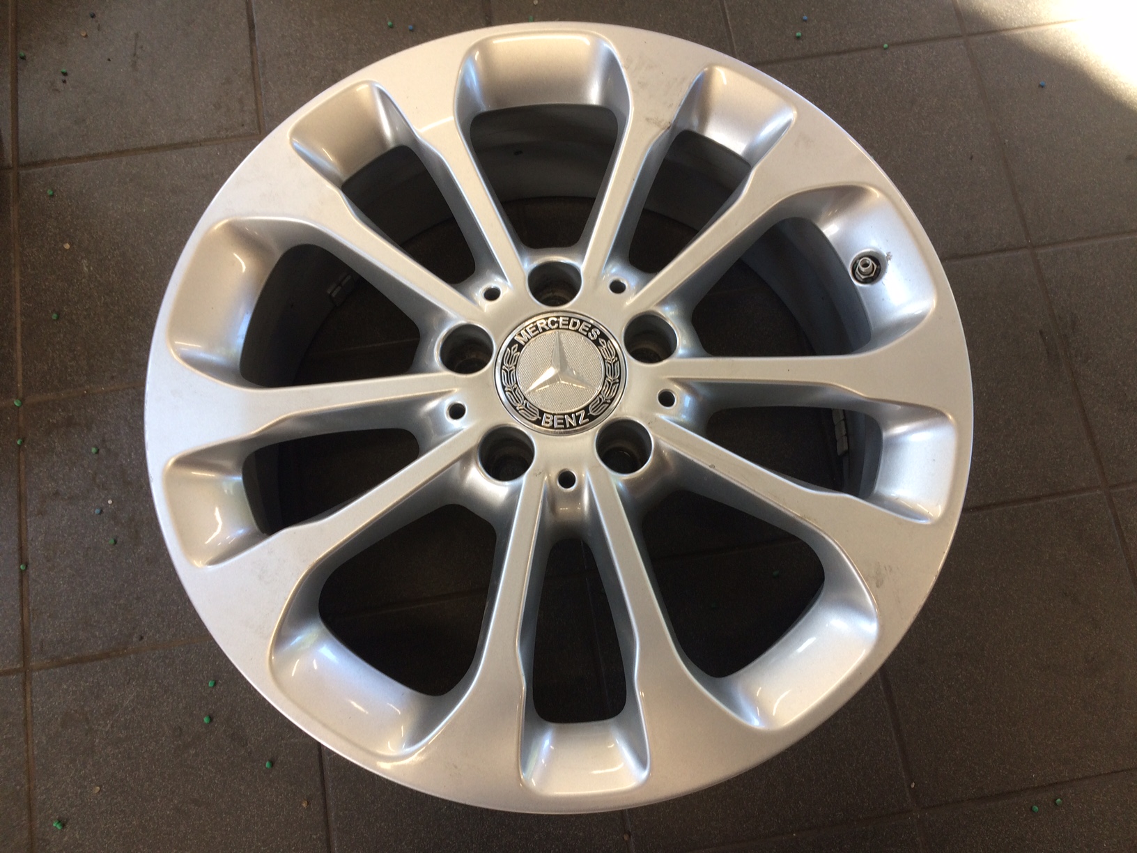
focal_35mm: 29
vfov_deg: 48.2
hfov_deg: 61.7
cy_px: 426
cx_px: 568
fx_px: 953
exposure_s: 1/50
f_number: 2.2
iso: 50
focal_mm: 4.15
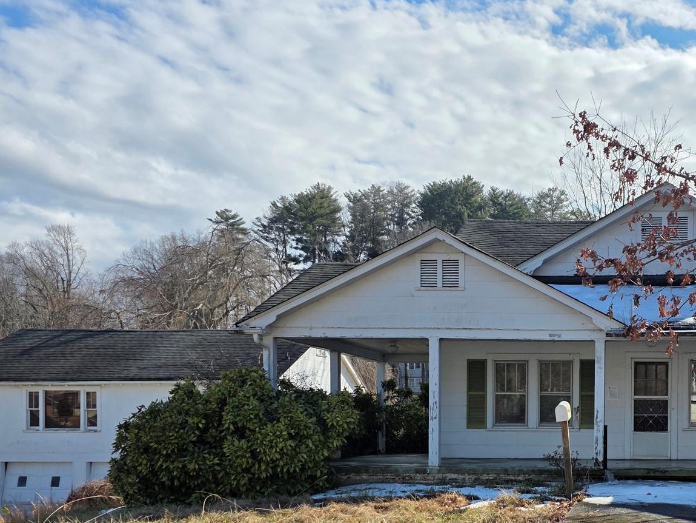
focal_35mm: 41
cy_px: 435
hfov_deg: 42.7
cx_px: 599
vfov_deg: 33.9
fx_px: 824
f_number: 1.7
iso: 80
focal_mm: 6.3
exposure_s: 1/7944
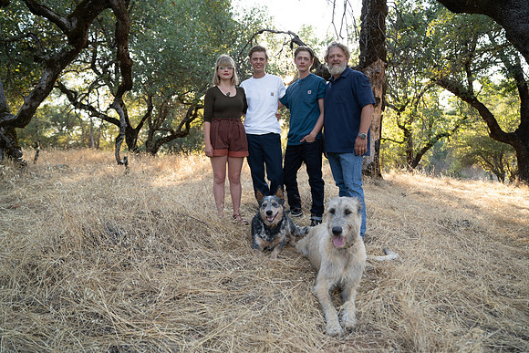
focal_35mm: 24
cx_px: 264
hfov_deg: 73.7
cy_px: 176
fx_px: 353
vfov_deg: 53.2
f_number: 2.8
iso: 250
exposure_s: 1/160
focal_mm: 24
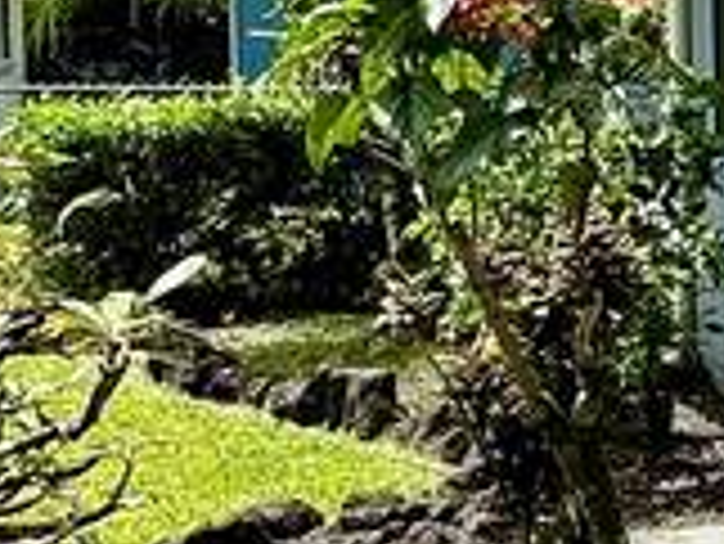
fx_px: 2323
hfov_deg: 16.5
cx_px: 1007
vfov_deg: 13.3
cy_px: 166
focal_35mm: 111
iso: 40
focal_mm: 2.22
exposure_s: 1/875
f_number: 2.2
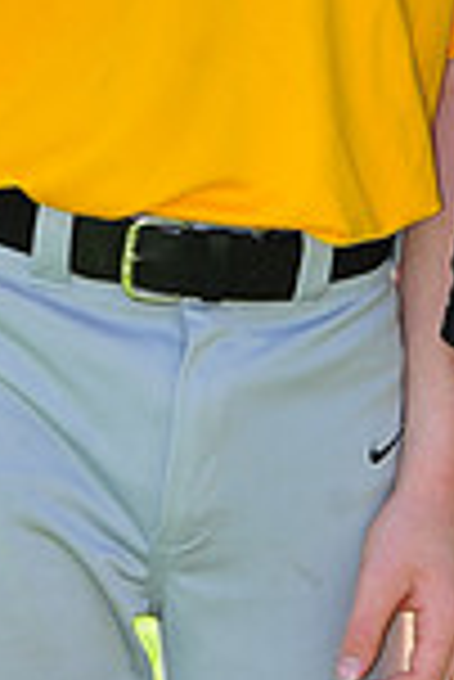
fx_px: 8096
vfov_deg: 4.7
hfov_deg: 3.2
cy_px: -617
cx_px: 508
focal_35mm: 429
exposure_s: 1/160
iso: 200
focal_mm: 112
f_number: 7.1
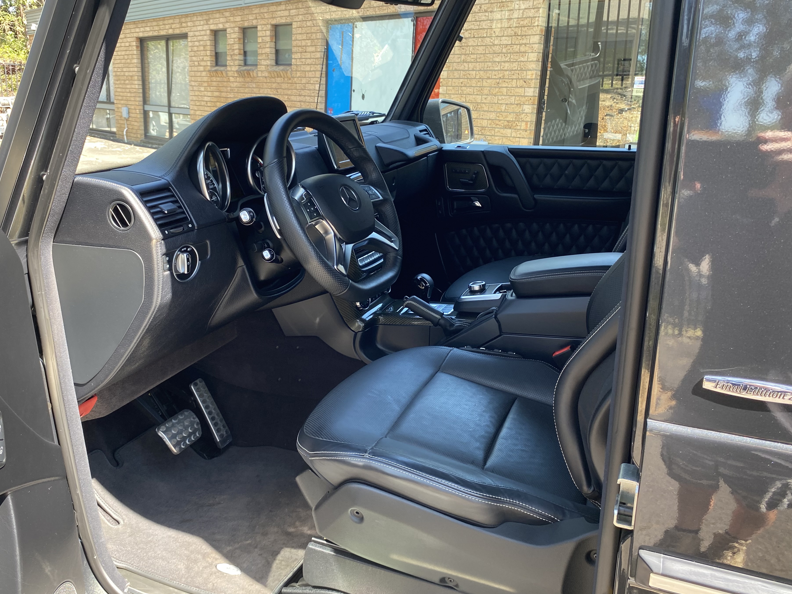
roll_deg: -4.7
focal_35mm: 29
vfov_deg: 48.2
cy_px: 300
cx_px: 386
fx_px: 663
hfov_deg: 61.7
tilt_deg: -16.5
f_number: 1.8
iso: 64
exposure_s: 1/121
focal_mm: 4.25
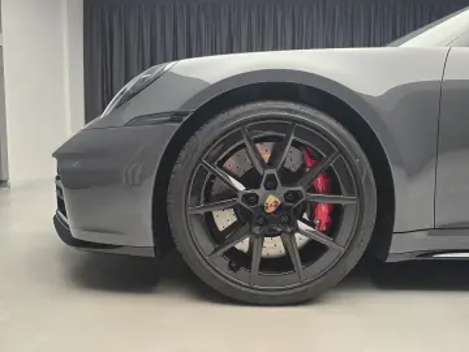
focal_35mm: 23
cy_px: 176
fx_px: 312
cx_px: 234
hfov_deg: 73.9
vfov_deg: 58.9
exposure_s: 1/180
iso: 250
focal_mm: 6.3
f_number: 1.7
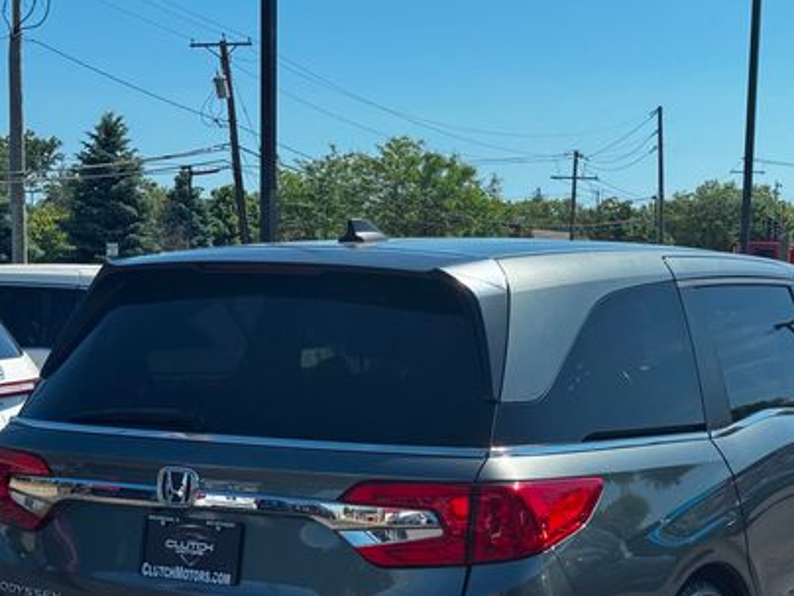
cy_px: 435
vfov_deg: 19.3
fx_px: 1743
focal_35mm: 76
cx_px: 550
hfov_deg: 25.5
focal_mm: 6.76
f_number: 1.78
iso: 64
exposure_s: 1/3610
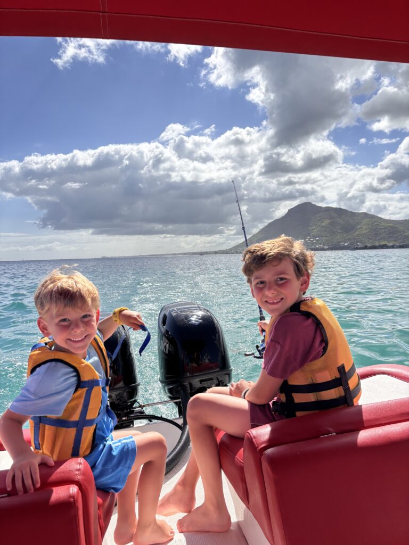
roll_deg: +2.7
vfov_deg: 67.3
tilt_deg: -1.6
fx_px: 410
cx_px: 204
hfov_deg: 53.1
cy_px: 272
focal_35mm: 26
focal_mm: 5.96
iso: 50
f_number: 1.6
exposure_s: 1/3534
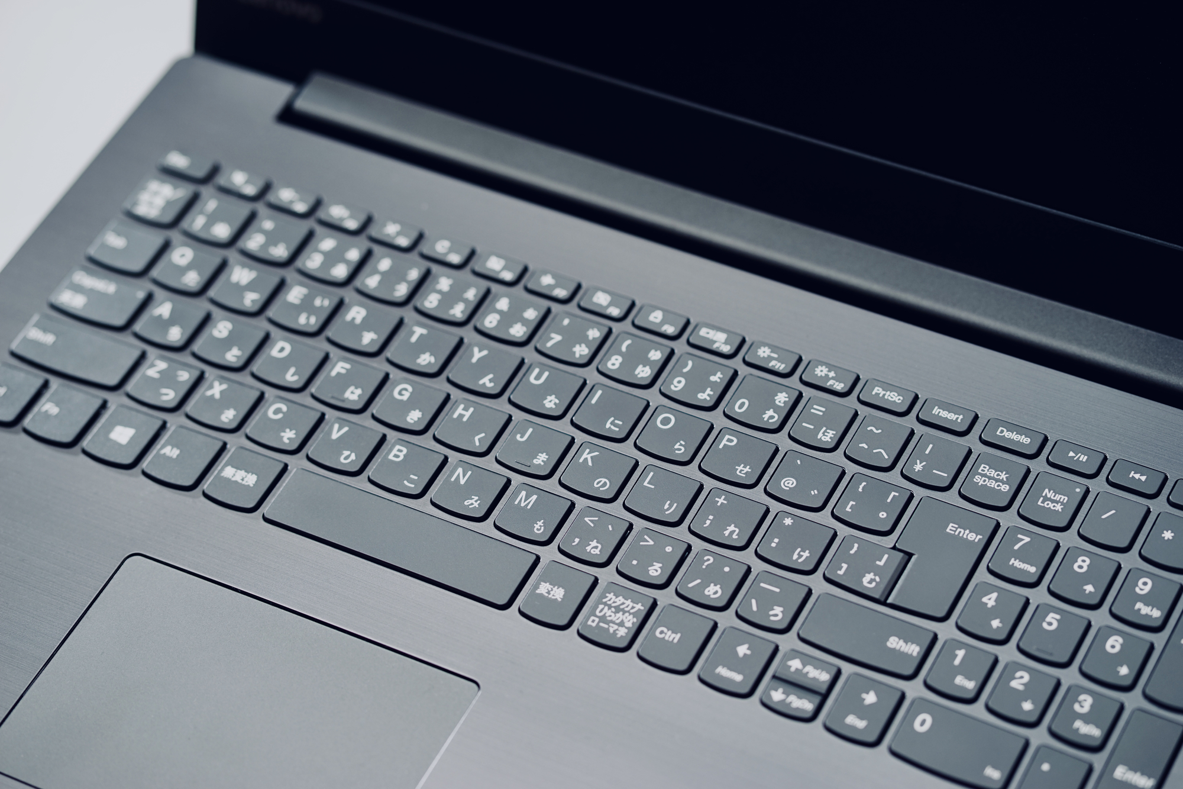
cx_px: 592
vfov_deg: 16.1
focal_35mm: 85
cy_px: 394
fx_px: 2793
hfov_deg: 23.9
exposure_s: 1/125
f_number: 4
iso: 200
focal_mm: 85
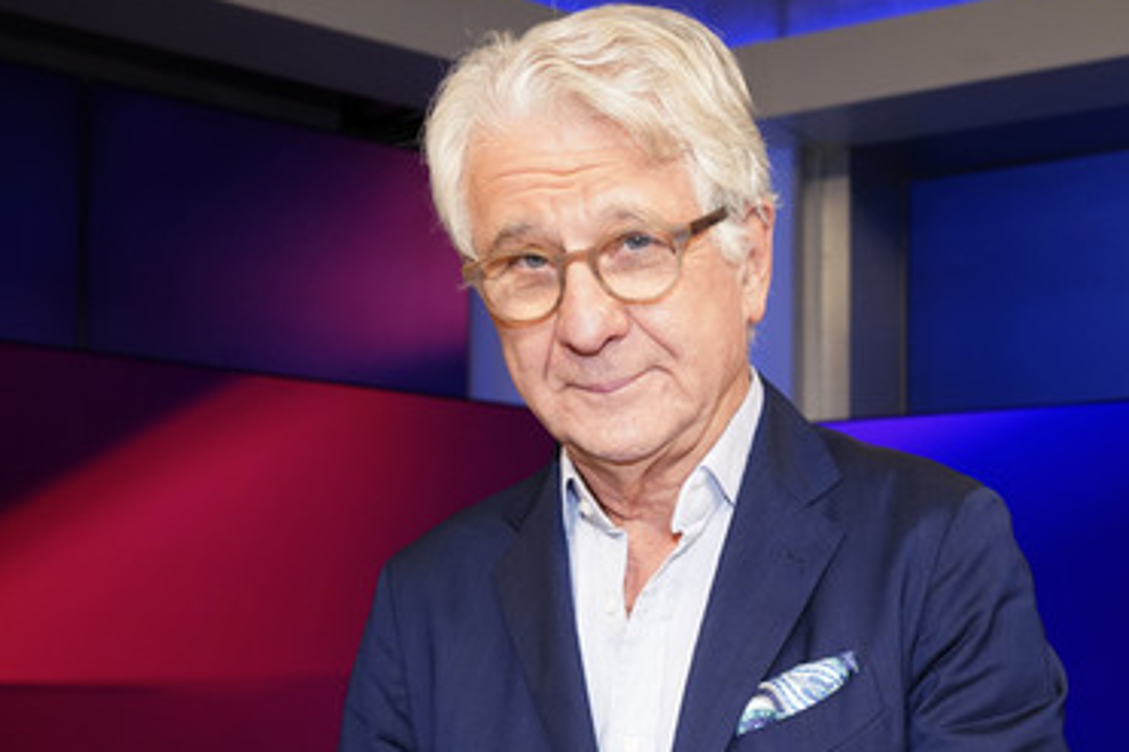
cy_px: 411
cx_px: 677
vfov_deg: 38.8
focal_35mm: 34
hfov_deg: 55.4
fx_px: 1066
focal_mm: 28
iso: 2000
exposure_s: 1/125
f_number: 5
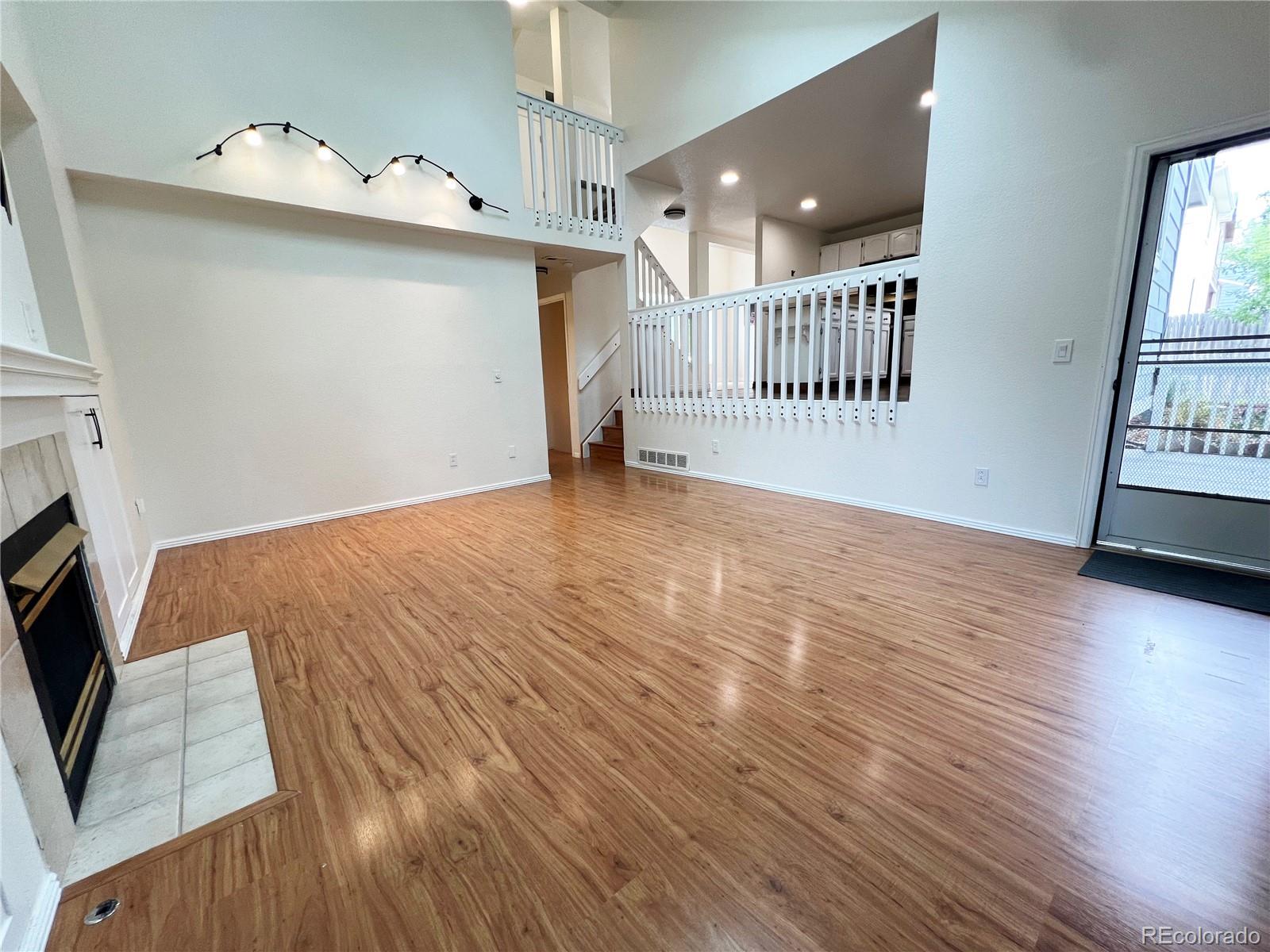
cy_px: 476
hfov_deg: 106.2
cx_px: 635
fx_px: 477
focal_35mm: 13
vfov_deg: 89.9
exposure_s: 1/120
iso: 125
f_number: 1.8
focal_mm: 1.57
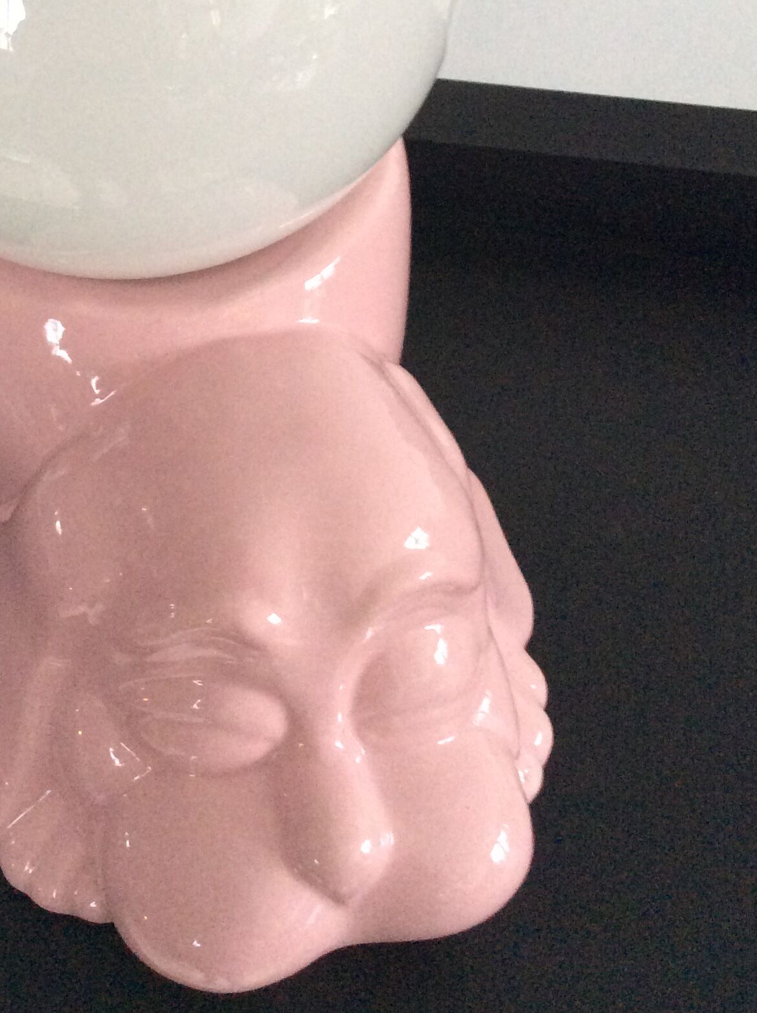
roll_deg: -0.3
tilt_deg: -44.5
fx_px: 1549
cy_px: 258
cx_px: 253
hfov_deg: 27.3
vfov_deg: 35.4
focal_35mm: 53
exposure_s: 1/25
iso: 250
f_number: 2.4
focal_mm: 3.3
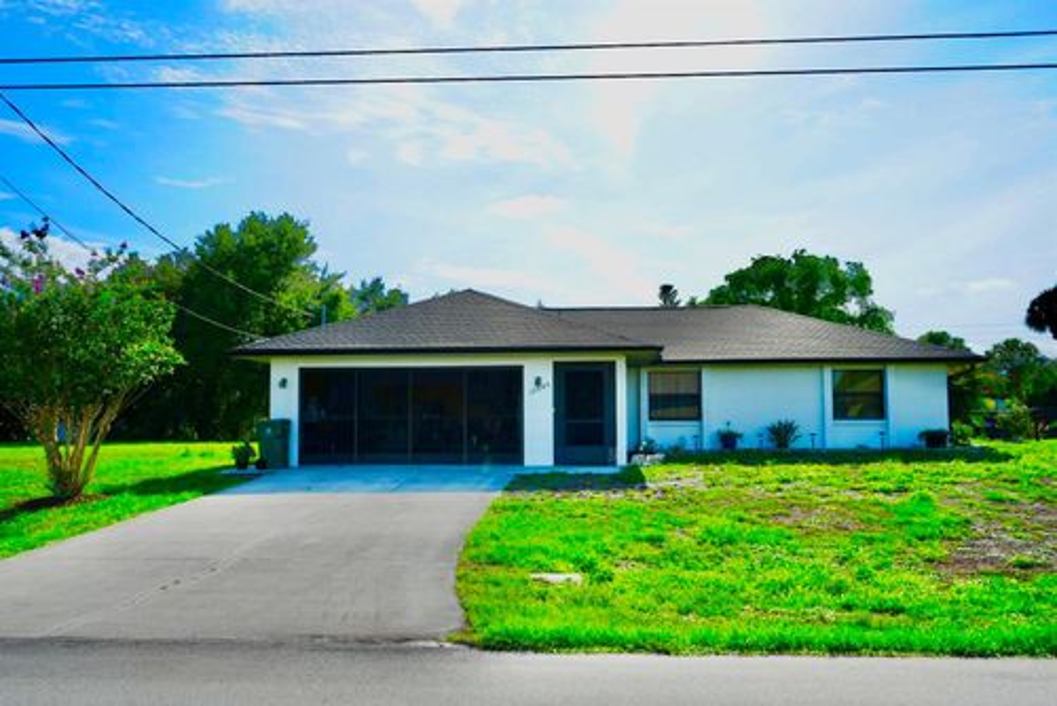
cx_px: 528
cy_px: 353
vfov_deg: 43.7
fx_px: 881
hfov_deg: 61.9
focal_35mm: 30
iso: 100
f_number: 5
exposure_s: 1/640
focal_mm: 30
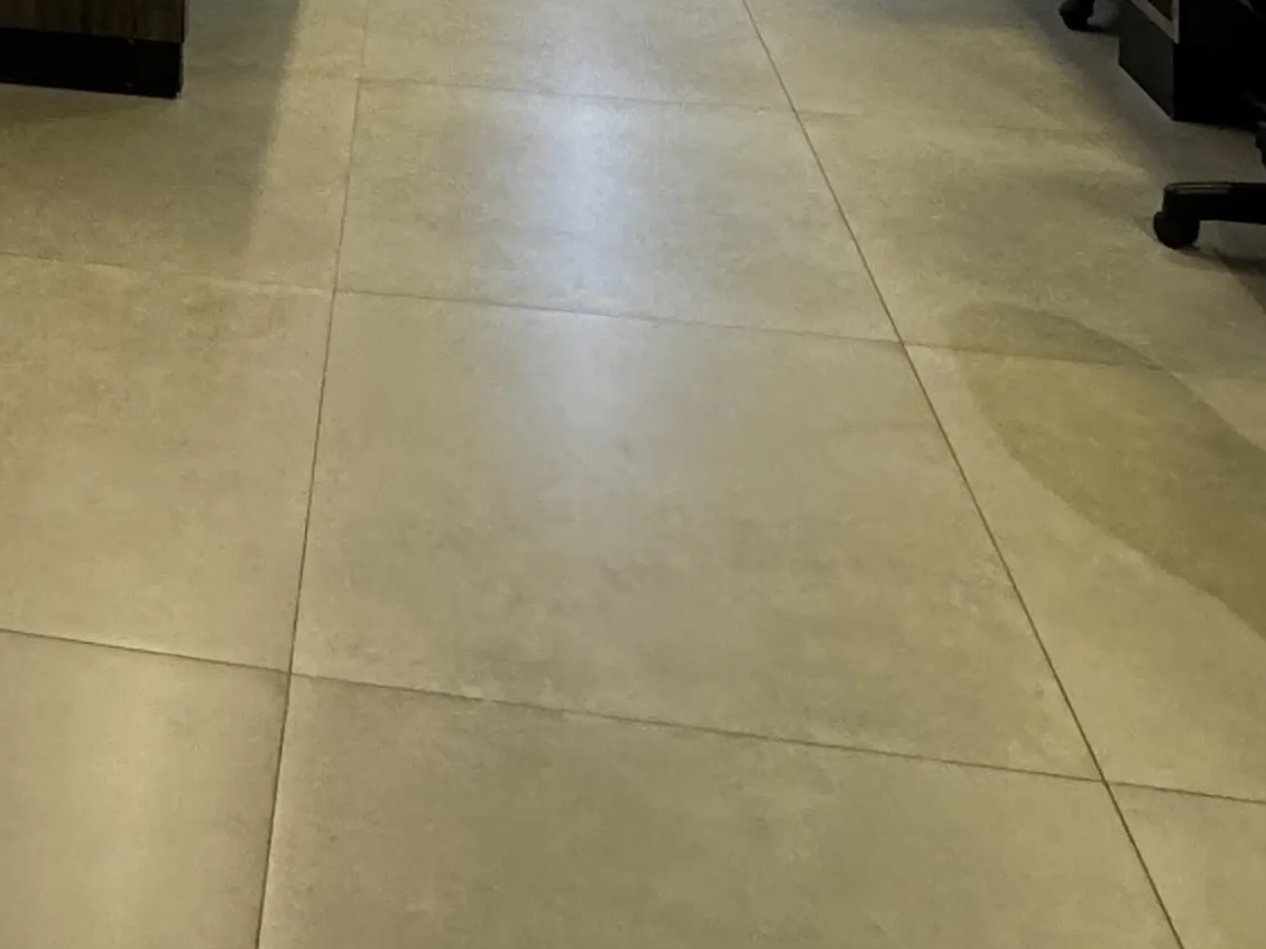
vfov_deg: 21.6
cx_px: 100
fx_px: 1829
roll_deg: -1.0
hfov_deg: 35.6
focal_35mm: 50
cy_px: -654
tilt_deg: -0.6
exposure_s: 1/120
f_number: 2.2
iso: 250
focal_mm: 2.22
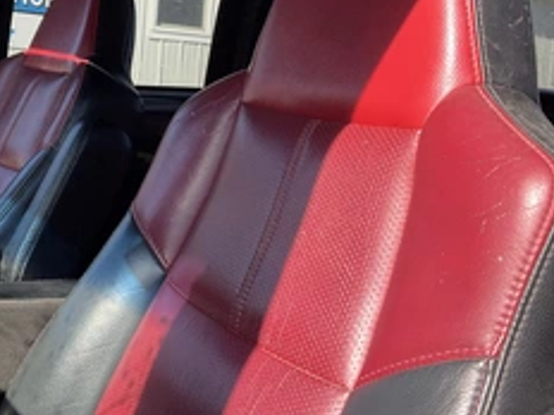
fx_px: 800
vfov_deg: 28.8
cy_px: 117
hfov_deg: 37.8
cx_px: 189
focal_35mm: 50
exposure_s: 1/383
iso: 25
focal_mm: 3
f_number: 1.8
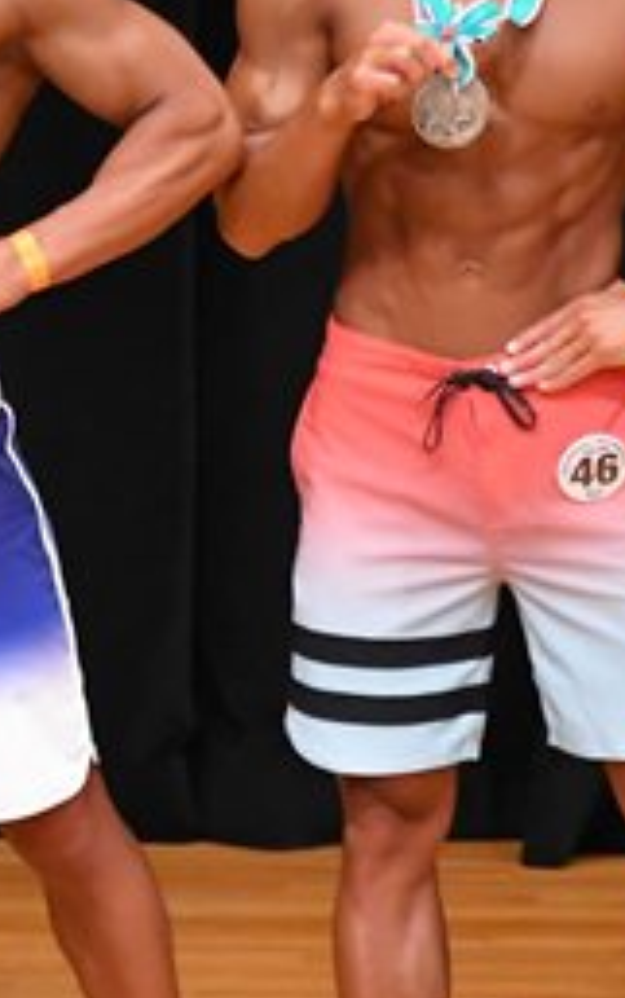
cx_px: -111
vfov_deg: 2.4
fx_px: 23807
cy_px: 408
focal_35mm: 875
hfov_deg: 1.5
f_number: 5.6
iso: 4000
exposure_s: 1/400
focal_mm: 190
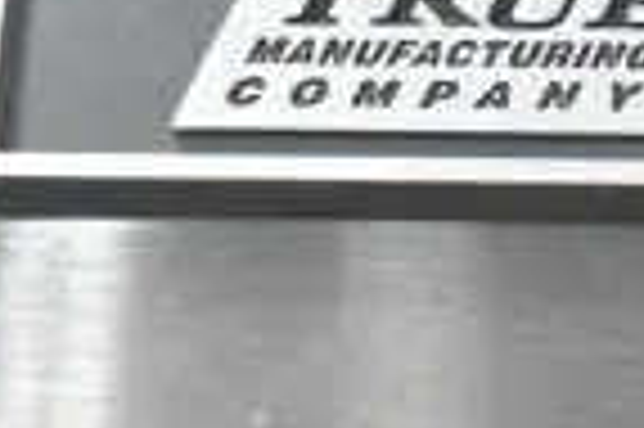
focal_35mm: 320
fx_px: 5718
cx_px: 1311
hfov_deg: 6.3
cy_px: -124
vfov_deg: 4.3
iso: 6400
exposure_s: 1/250
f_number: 6.3
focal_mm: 50
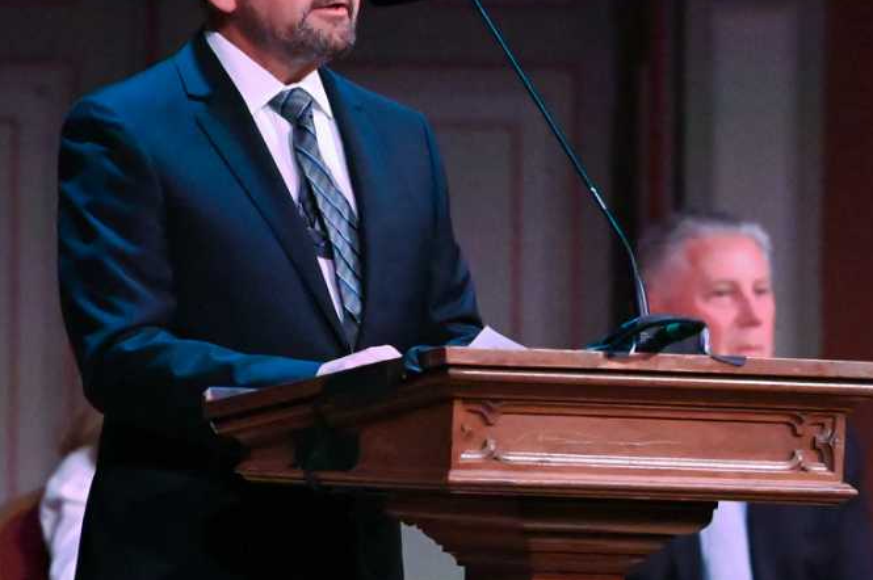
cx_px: 461
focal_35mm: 616
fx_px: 14923
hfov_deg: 3.4
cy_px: 377
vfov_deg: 2.2
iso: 20000
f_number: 4
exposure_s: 1/1250
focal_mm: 200
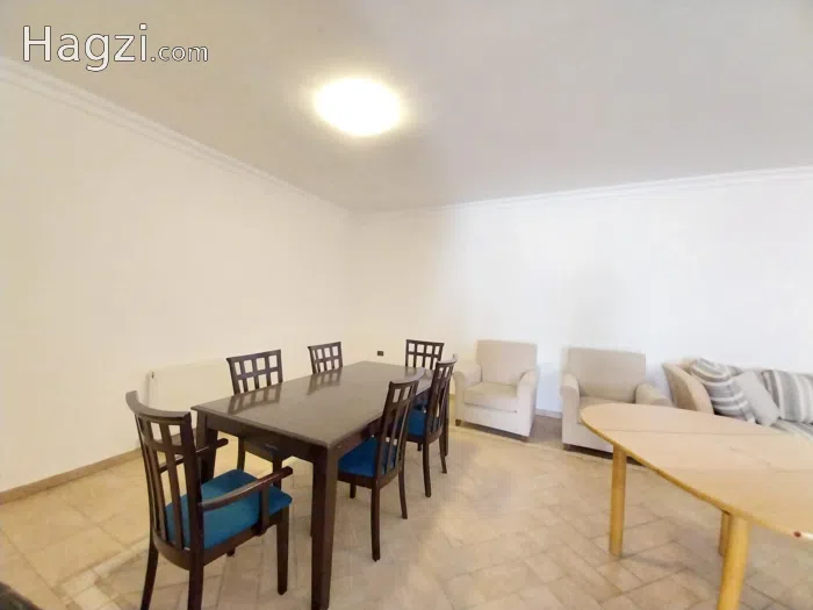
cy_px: 305
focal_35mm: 13
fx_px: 305
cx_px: 406
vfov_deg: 89.9
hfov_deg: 106.2
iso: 320
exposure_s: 1/20
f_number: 2.2
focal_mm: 1.3
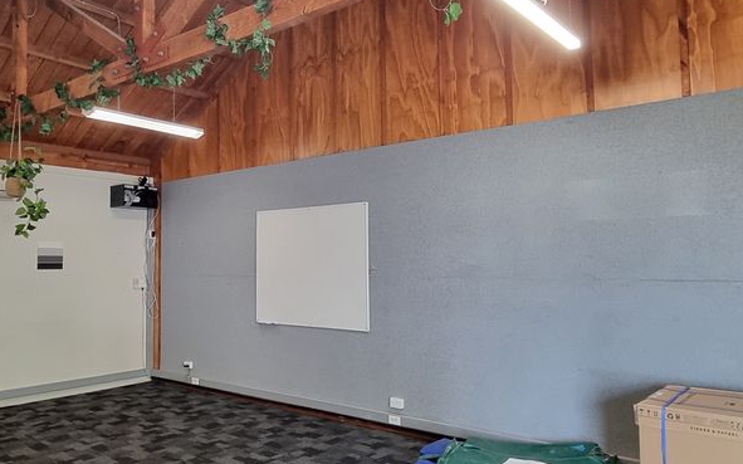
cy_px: 229
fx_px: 567
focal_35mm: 28
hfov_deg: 66.0
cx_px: 308
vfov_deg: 44.5
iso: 320
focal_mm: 2.2
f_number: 2.2
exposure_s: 1/50
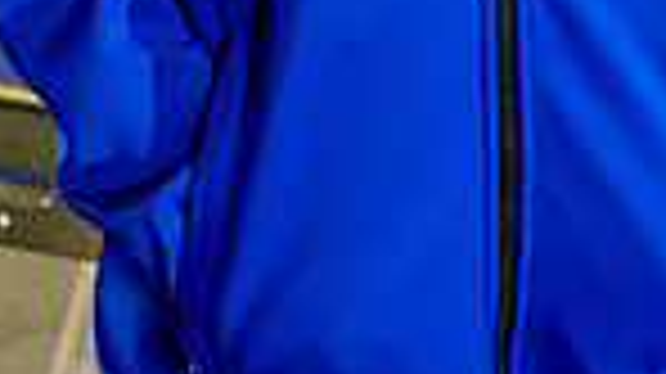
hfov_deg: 17.7
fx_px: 2135
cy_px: -604
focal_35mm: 121
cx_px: 346
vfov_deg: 8.8
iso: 400
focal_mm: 38
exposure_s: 1/200
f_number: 4
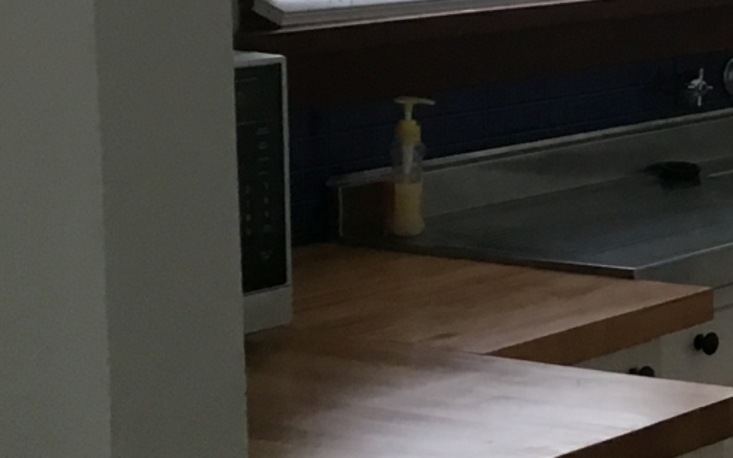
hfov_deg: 15.3
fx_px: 2437
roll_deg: -0.7
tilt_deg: -4.8
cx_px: 1219
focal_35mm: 122
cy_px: 69
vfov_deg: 10.7
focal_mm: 3.3
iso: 32
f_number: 2.4
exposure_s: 1/33
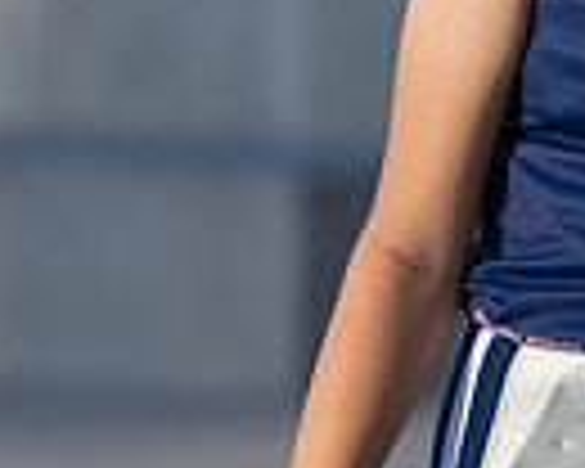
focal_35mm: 554
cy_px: -16
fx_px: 9592
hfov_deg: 3.5
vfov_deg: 2.8
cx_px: 1112
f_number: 3.2
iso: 100
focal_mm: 132
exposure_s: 1/640
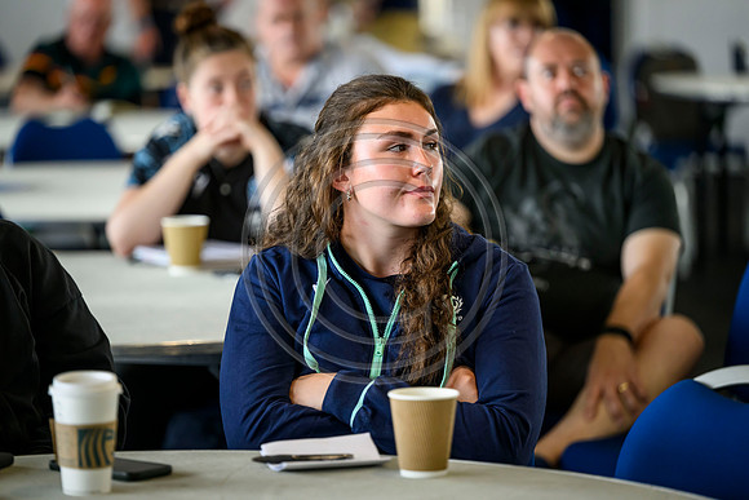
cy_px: 250
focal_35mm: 155
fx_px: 3225
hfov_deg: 13.2
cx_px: 374
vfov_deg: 8.9
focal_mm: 155
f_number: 2.8
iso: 2500
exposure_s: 1/500
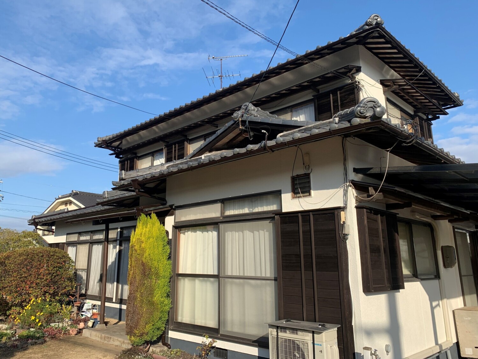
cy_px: 180
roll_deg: -0.4
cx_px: 239
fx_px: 359
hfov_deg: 67.3
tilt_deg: +14.5
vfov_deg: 53.1
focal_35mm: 26
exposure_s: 1/1880
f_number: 1.8
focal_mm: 4.25
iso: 25
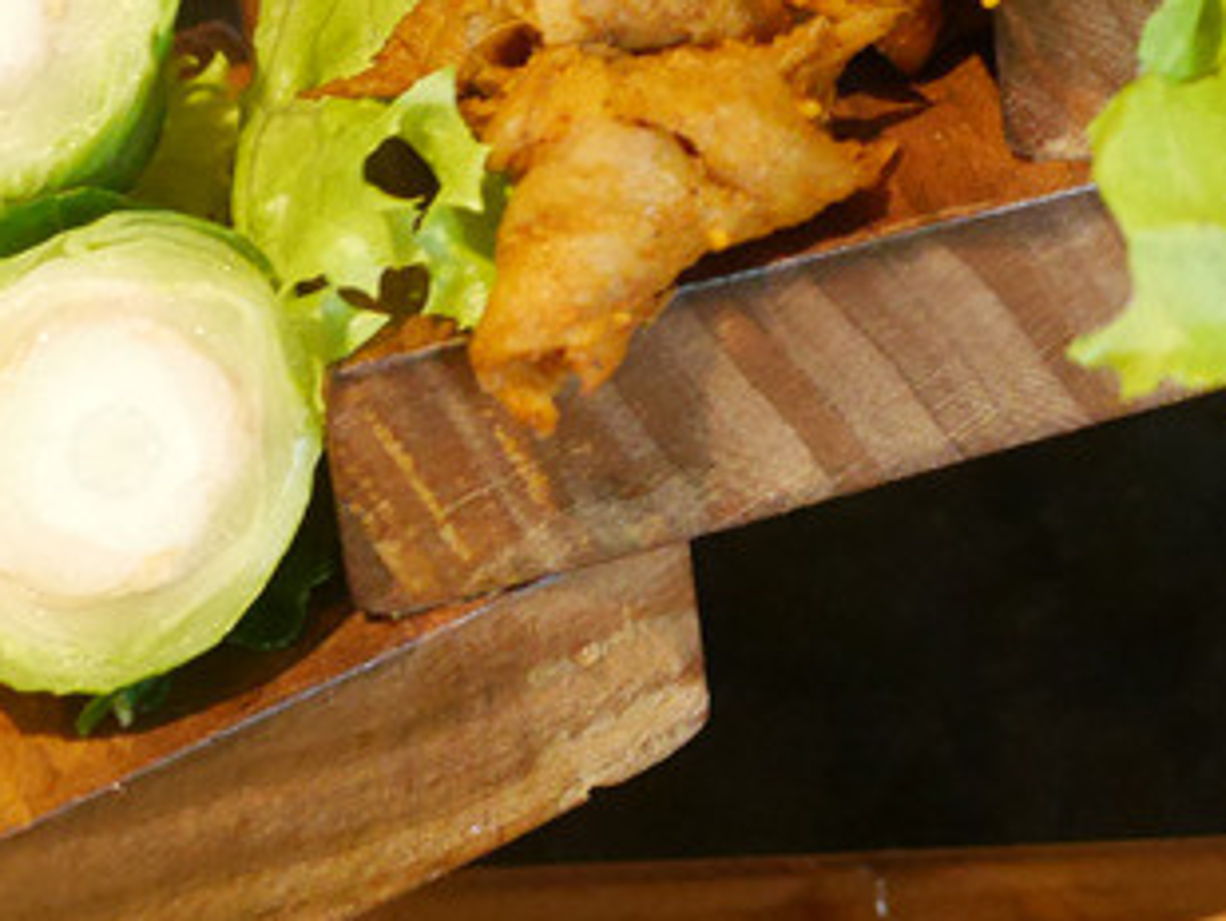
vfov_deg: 14.2
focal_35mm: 97
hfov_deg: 19.5
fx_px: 3437
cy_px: -496
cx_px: 1301
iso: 3200
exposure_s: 1/60
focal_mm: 15
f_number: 4
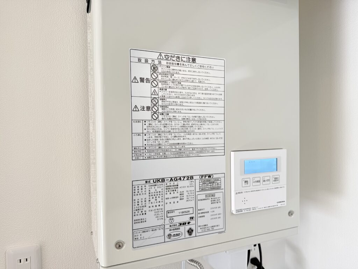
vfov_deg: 56.8
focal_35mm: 24
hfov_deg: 71.6
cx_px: 179
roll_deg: +0.4
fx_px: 248
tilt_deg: -0.8
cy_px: 134
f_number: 1.78
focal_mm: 6.76
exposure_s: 1/121
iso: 64
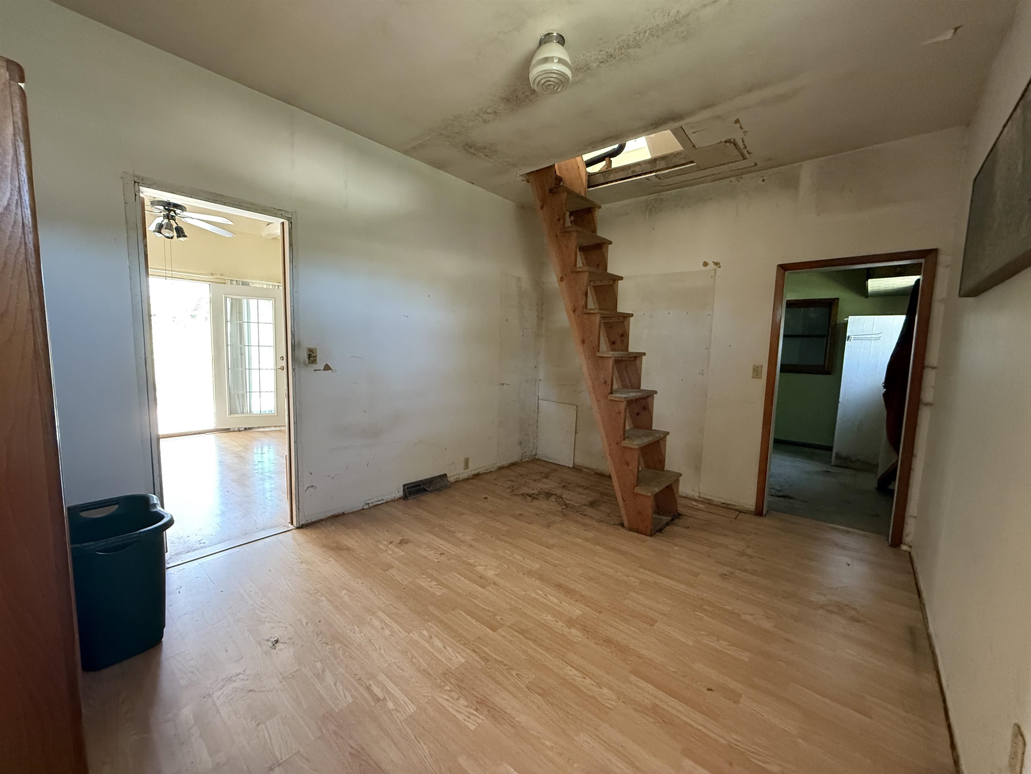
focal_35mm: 14
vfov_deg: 85.7
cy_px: 387
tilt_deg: -5.3
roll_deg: -3.4
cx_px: 516
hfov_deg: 102.1
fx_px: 417
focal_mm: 2.22
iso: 640
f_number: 2.2
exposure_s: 1/60
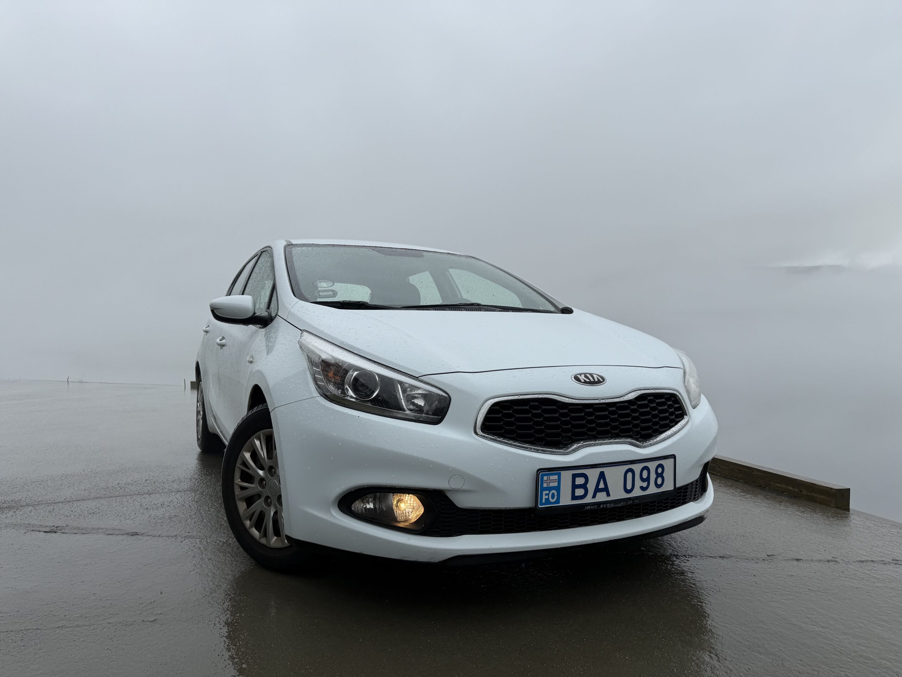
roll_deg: +1.4
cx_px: 451
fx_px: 625
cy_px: 338
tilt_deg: -0.7
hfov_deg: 71.6
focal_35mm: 24
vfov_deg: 56.8
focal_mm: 6.76
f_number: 1.78
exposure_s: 1/3145
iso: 80
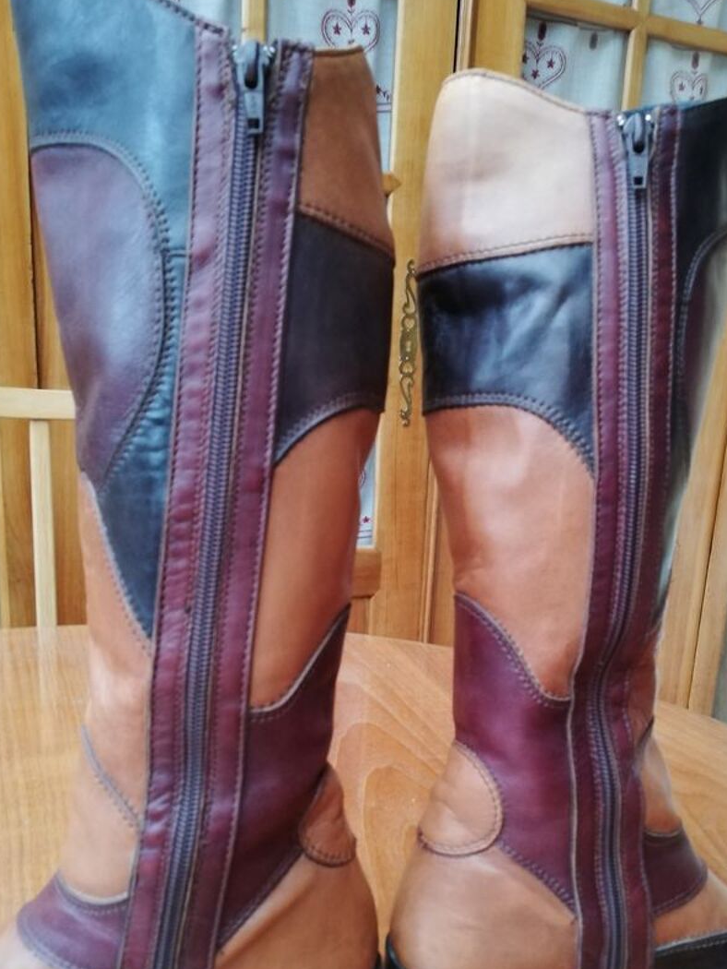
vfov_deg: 55.0
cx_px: 424
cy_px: 577
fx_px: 924
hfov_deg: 42.8
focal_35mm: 33
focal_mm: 3.81
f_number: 2.2
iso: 400
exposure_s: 1/25
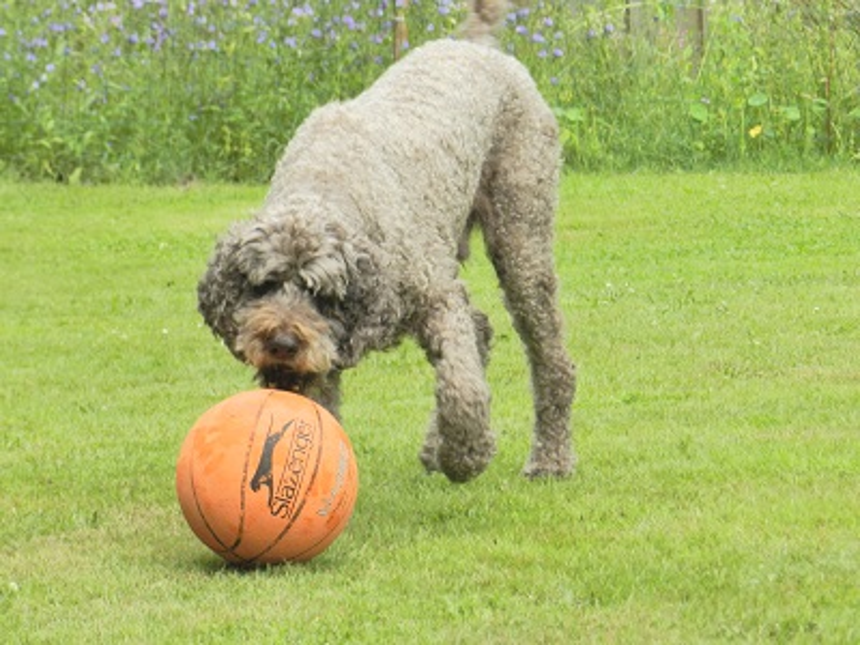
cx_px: 430
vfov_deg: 6.9
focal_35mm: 215
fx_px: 5341
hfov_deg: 9.2
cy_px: 322
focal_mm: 38.2
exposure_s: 1/250
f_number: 5.6
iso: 200
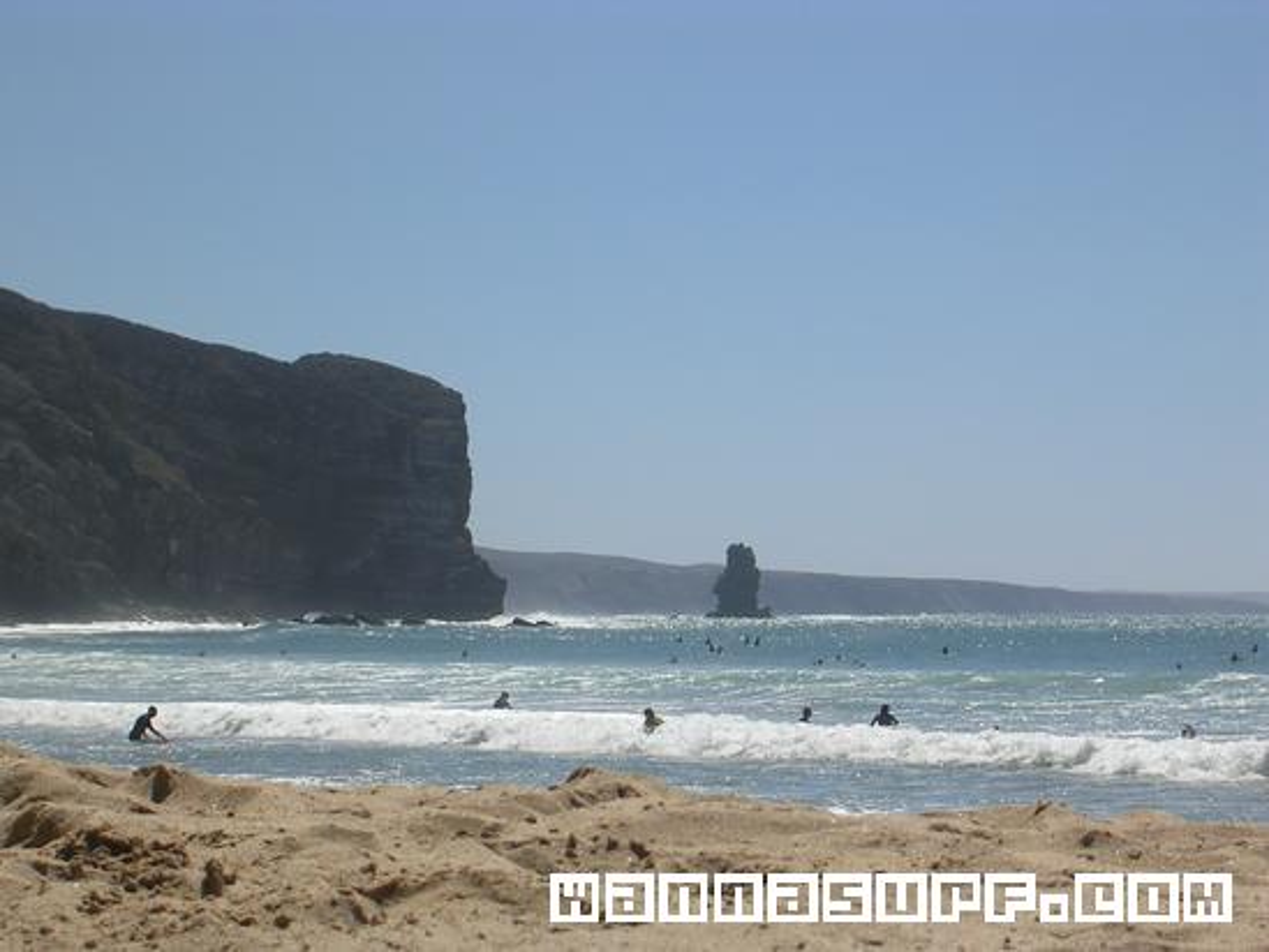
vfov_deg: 12.9
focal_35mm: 115
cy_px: 476
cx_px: 634
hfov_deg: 17.1
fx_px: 4217
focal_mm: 17.4
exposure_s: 1/855
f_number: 4.9
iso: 50
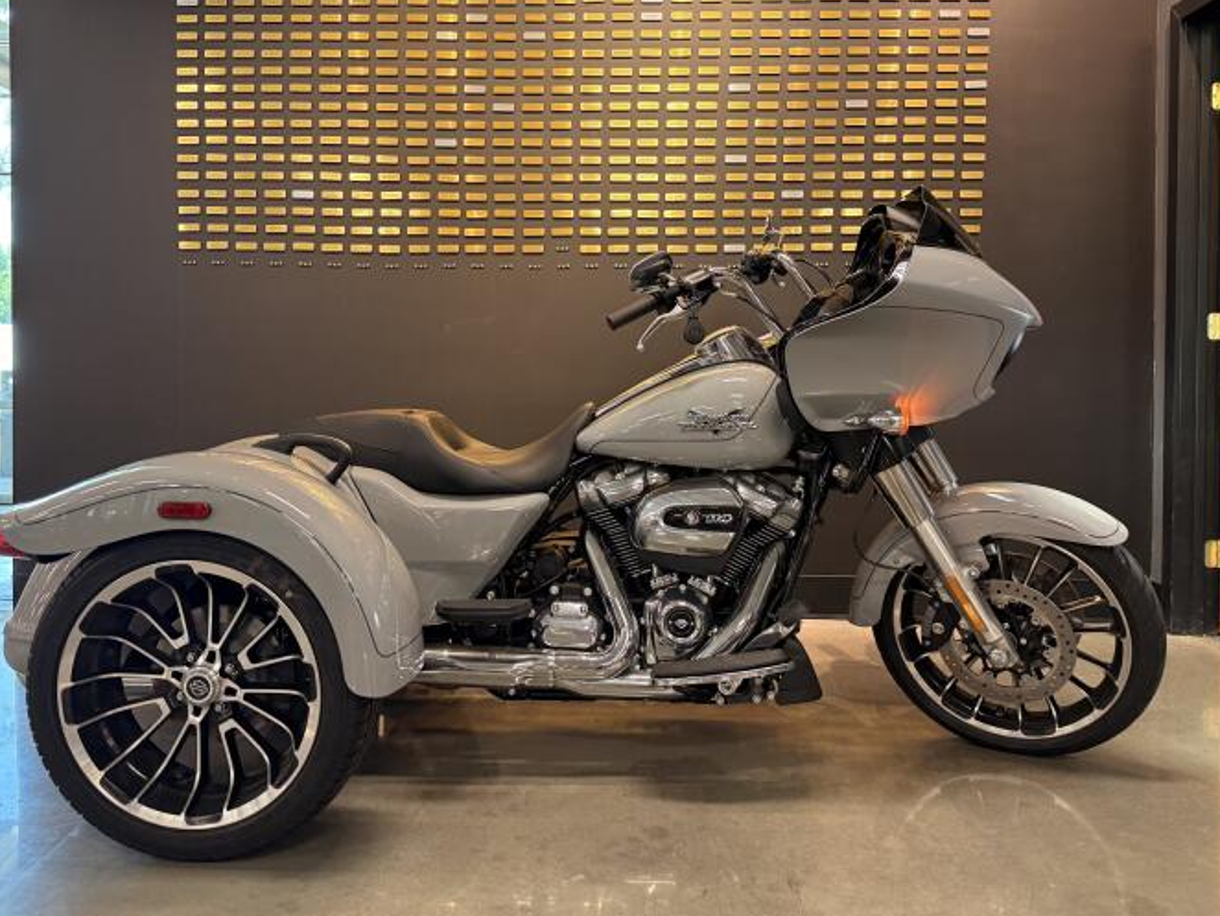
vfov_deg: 48.0
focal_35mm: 29
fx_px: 1022
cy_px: 376
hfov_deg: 61.6
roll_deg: +1.2
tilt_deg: -1.1
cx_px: 584
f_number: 1.78
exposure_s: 1/60
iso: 250
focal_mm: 6.76
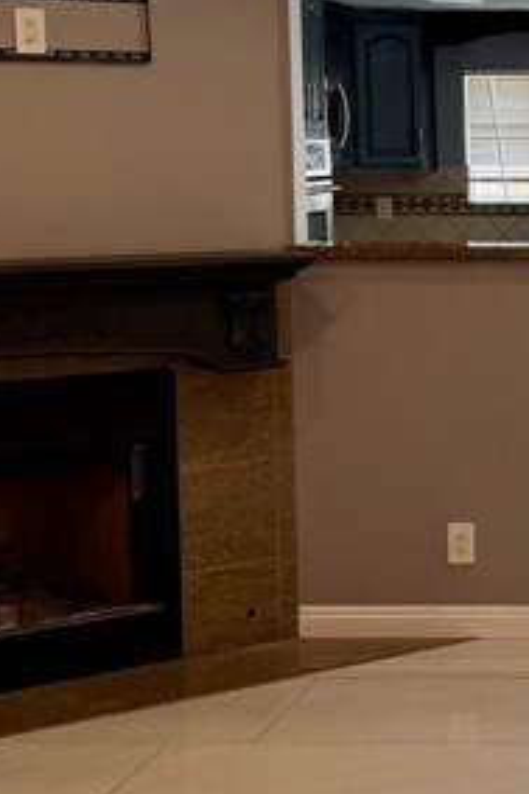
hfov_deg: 14.2
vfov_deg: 22.6
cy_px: 330
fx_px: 1986
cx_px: 784
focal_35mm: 90
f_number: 1.78
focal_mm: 6.76
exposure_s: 1/258
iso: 64
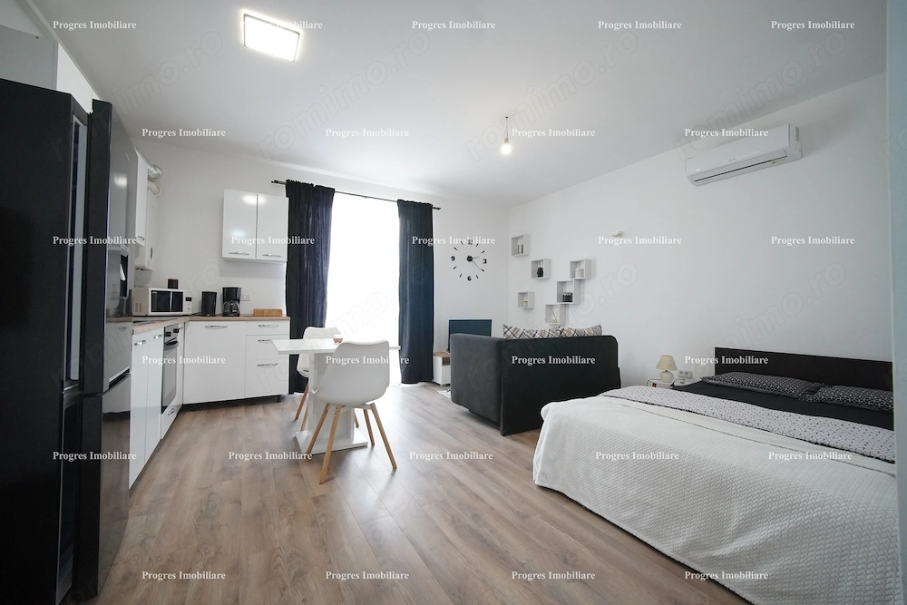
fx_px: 340
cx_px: 454
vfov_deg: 83.3
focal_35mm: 14
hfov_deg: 106.3
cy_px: 302
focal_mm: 9
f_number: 7.1
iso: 2500
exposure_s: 1/60
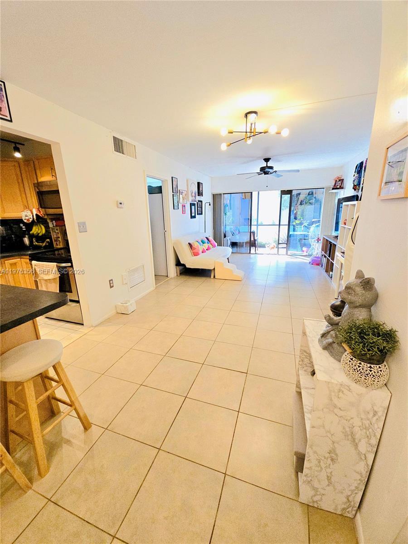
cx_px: 204
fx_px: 204
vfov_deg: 106.2
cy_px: 272
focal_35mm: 13
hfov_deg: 89.9
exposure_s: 1/60.2
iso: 64
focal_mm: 2.2
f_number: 2.2
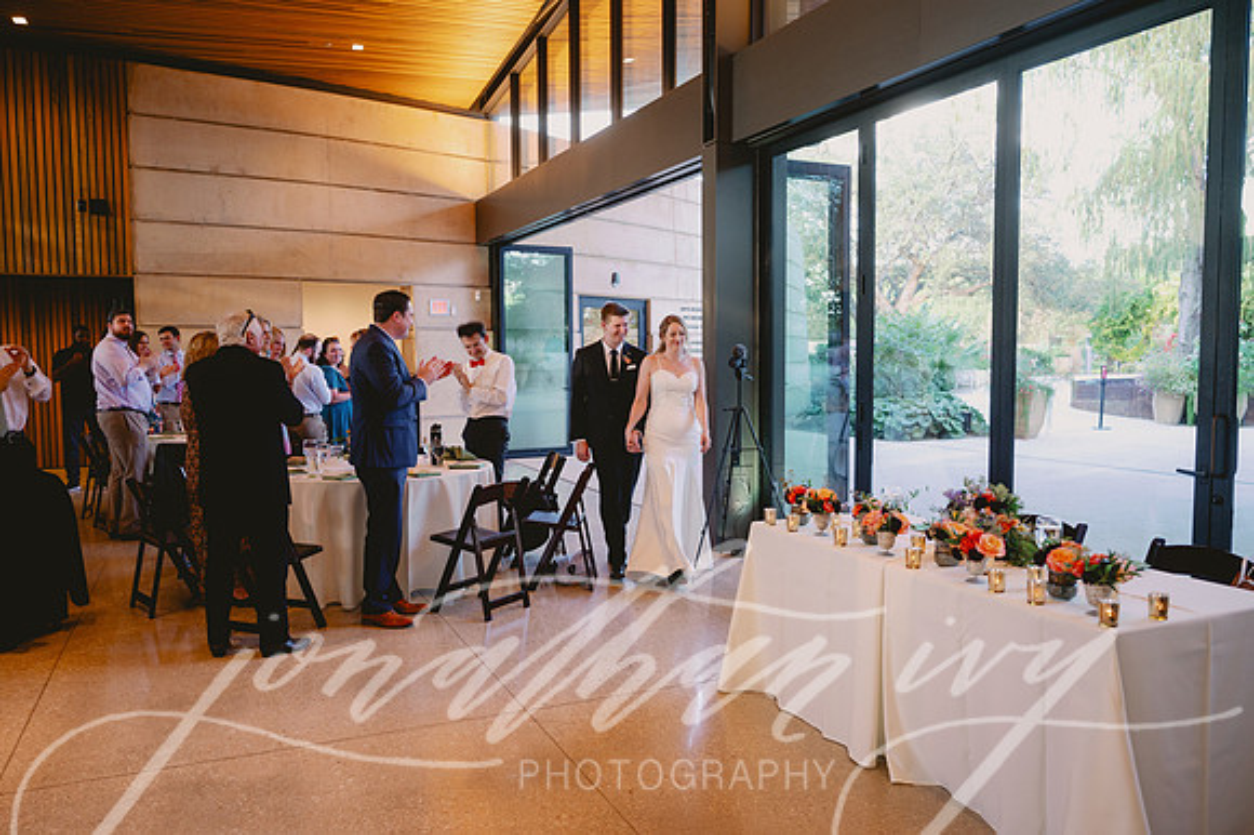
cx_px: 627
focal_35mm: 28
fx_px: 957
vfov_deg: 47.1
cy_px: 418
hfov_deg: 66.4
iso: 1000
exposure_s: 1/200
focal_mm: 27.5
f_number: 2.8
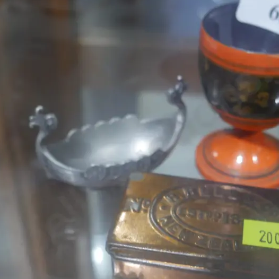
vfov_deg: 27.7
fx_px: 565
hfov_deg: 27.7
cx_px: 143
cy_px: 162
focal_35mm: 62
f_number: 4
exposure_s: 1/60
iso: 800
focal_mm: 18
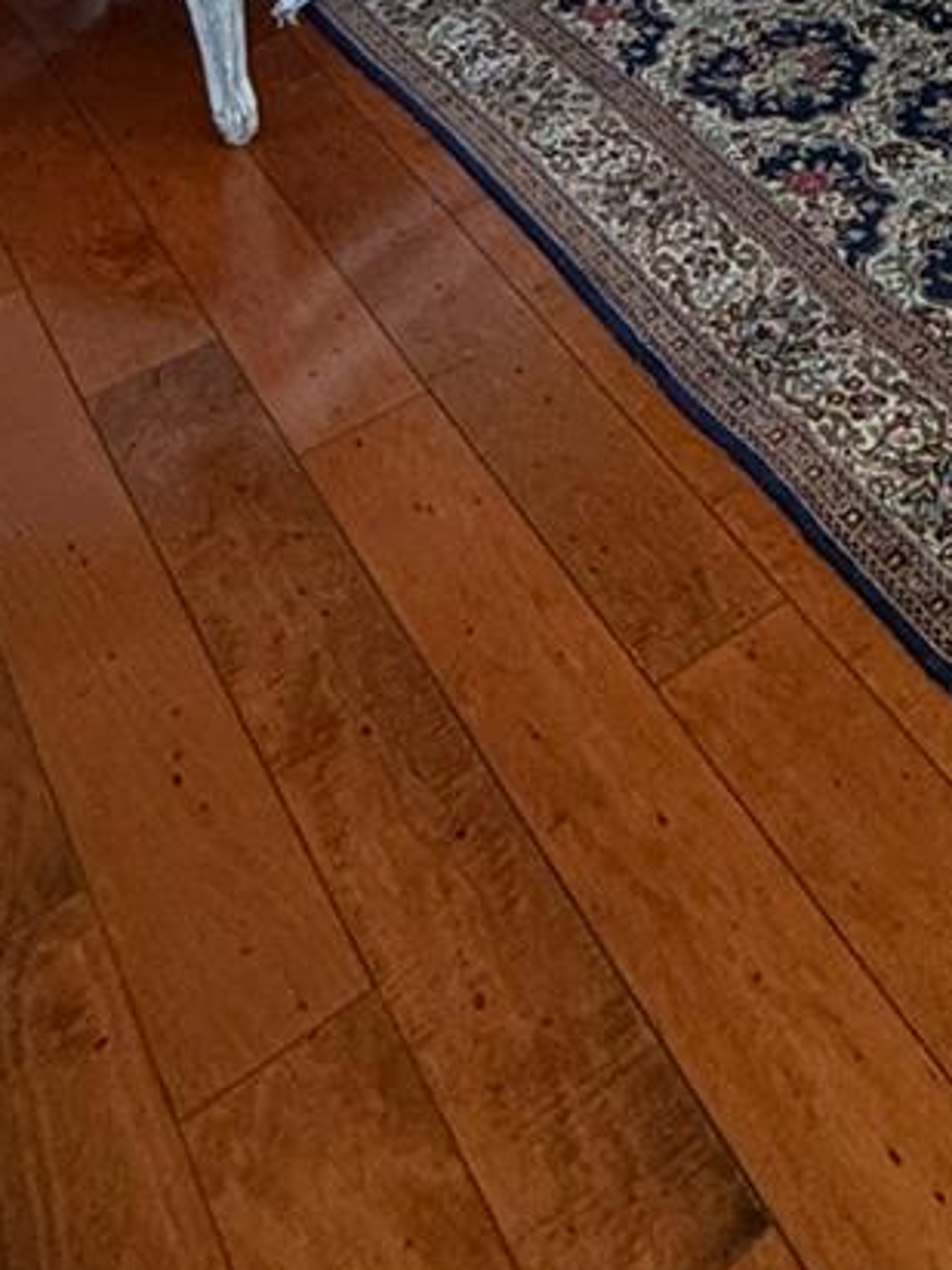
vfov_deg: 28.2
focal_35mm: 51
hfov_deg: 24.9
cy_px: -521
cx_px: 1228
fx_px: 1870
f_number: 2.2
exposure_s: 1/99
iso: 200
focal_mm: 2.22
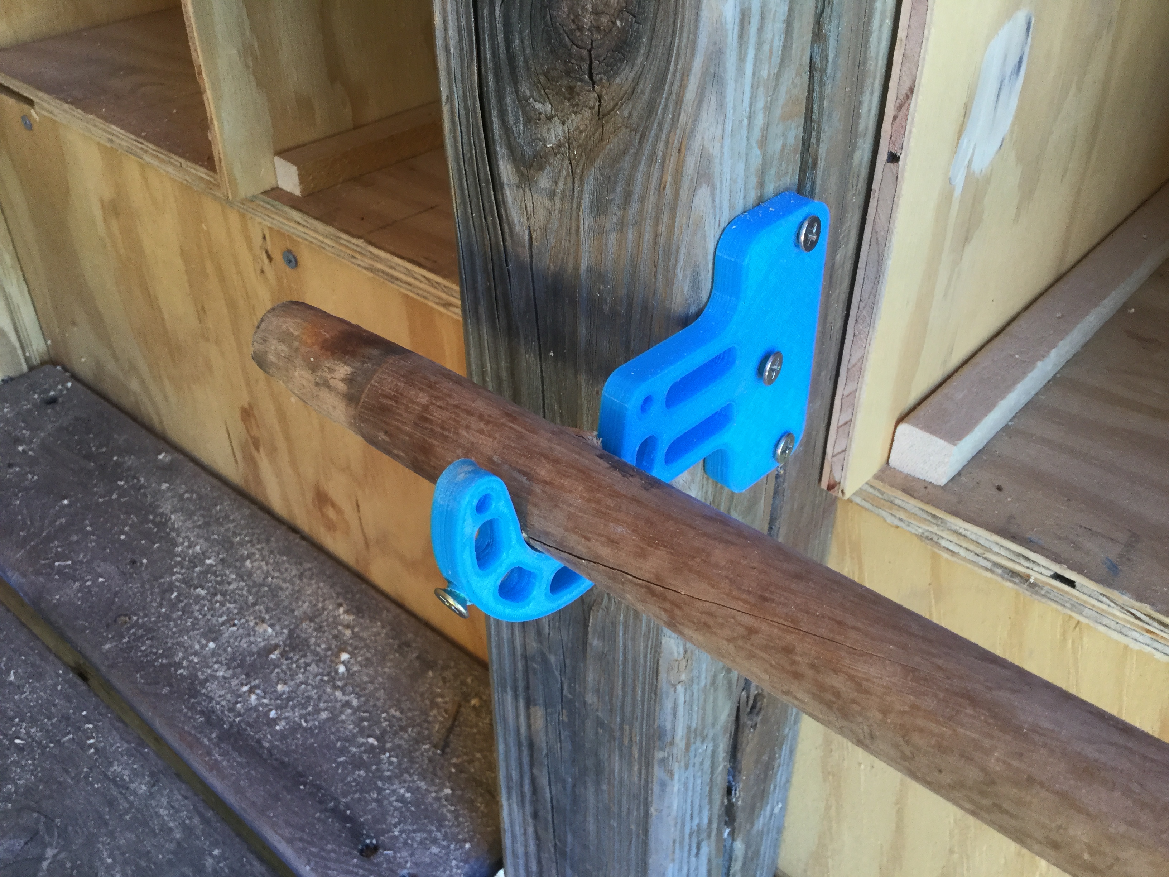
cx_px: 584
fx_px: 1047
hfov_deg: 58.4
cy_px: 438
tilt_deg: -37.8
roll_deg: -2.9
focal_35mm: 31
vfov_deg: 45.4
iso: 64
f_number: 2.4
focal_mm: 3.3
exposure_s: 1/30
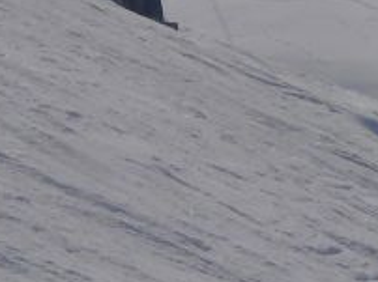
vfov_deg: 2.1
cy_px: -275
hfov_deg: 2.8
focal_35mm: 701
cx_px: 185
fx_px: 7646
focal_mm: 24.39
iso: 80
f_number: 15
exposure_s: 1/250
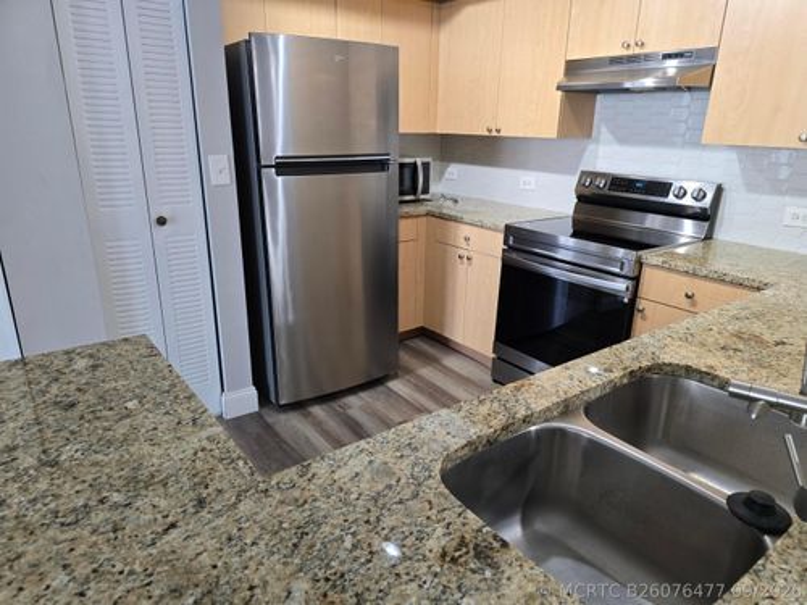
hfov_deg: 73.9
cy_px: 302
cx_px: 404
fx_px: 536
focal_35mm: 23
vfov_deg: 58.9
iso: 400
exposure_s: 1/120
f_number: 1.7
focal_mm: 6.3
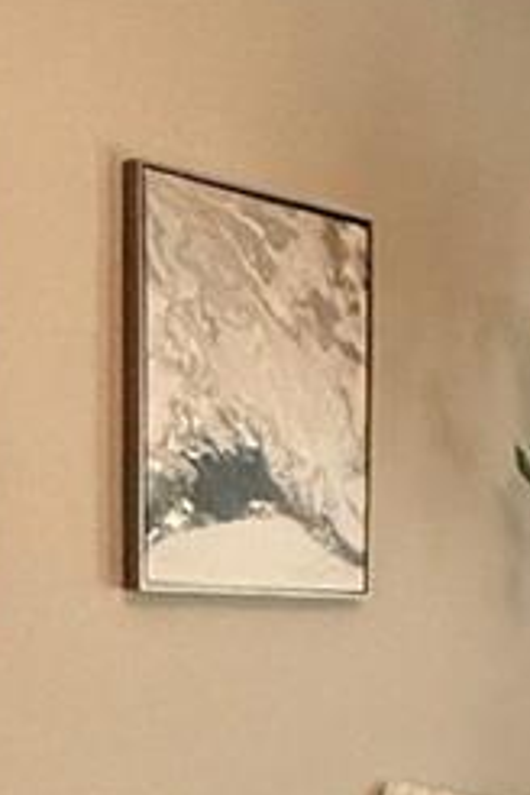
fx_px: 2009
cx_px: 944
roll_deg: -2.1
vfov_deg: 21.4
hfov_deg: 13.5
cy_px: 834
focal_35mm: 91
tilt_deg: -4.5
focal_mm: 2.22
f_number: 2.2
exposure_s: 1/120
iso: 640
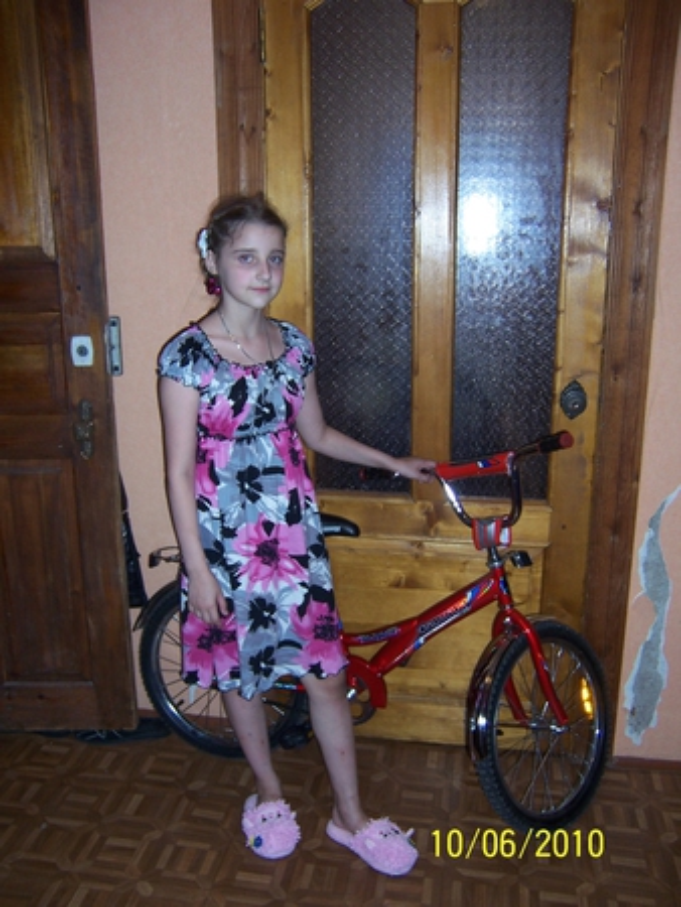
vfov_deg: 55.3
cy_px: 454
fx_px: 865
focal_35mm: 33
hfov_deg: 43.0
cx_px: 340
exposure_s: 1/60
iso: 80
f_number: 2.8
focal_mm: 5.5
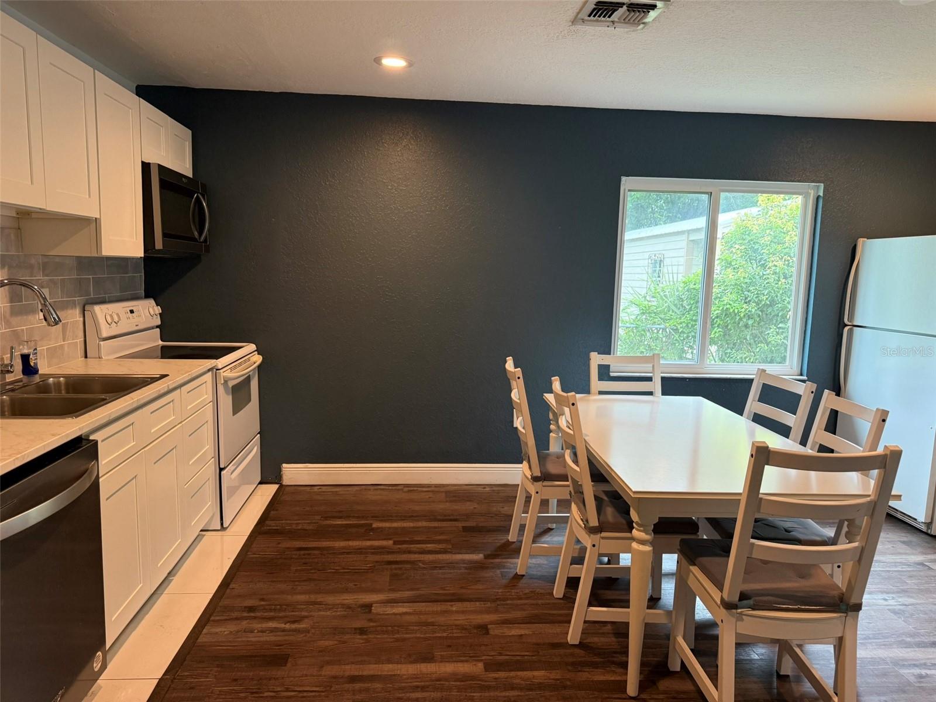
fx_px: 649
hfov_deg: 71.6
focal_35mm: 24
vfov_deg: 56.8
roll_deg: -1.3
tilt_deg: -6.6
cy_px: 351
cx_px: 468
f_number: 1.78
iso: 200
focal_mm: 6.76
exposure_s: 1/60
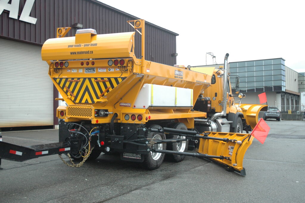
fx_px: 368
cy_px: 102
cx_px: 152
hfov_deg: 45.0
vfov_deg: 30.8
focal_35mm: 44
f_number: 4
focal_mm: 29
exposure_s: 1/640
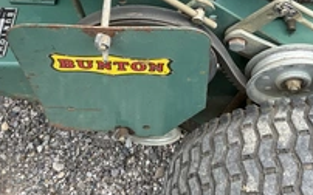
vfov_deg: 20.8
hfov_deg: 33.4
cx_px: 191
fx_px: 520
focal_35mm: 61
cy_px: 22
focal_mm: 3
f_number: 1.8
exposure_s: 1/233
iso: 20
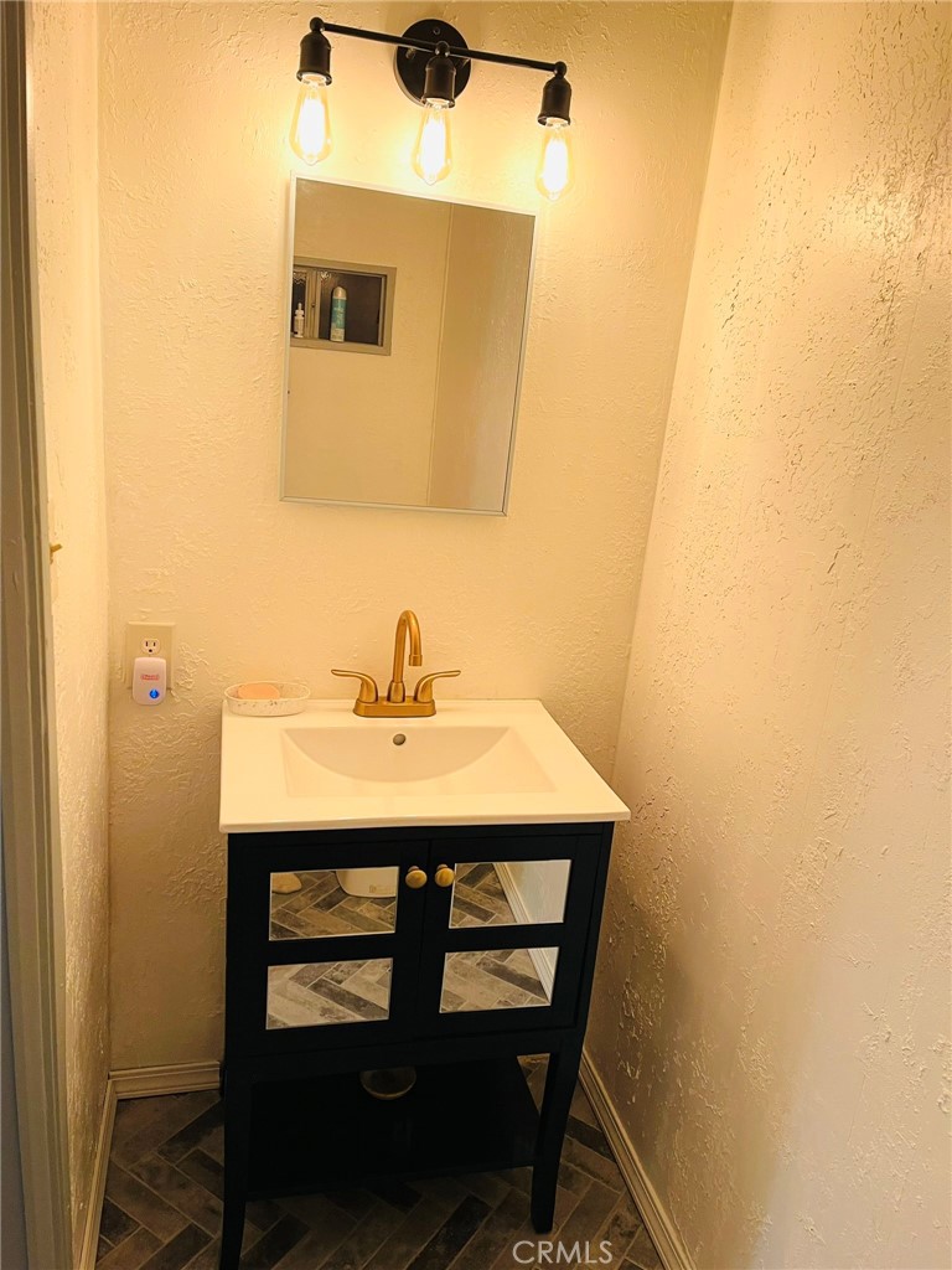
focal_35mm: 25
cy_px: 635
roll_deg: -4.7
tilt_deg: -15.5
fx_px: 917
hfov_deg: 54.9
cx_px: 476
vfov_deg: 69.4
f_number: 1.6
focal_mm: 5.1
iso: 100
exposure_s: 1/60
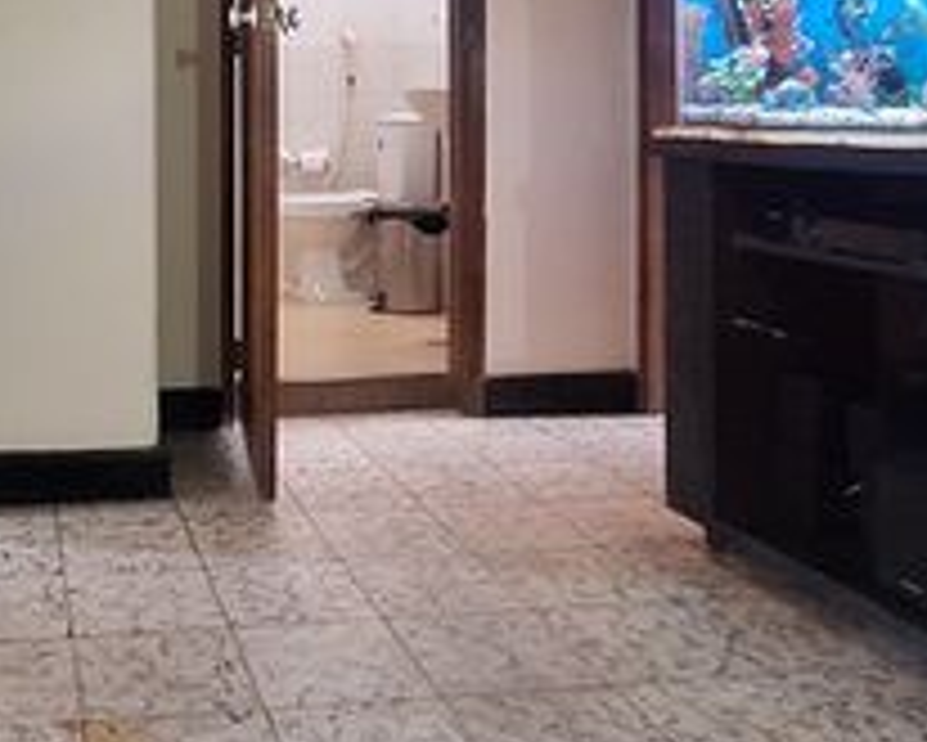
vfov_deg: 34.7
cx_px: 164
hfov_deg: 42.4
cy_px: 94
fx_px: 1125
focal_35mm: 41
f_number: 2.2
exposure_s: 1/24
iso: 320
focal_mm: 1.74
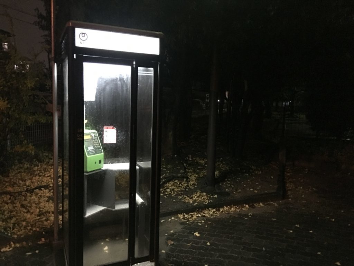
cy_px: 133
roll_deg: -2.3
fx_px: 297
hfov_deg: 61.7
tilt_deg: -4.9
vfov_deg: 48.2
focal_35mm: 29
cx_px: 177
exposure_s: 1/4
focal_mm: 4.15
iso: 400
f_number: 2.2
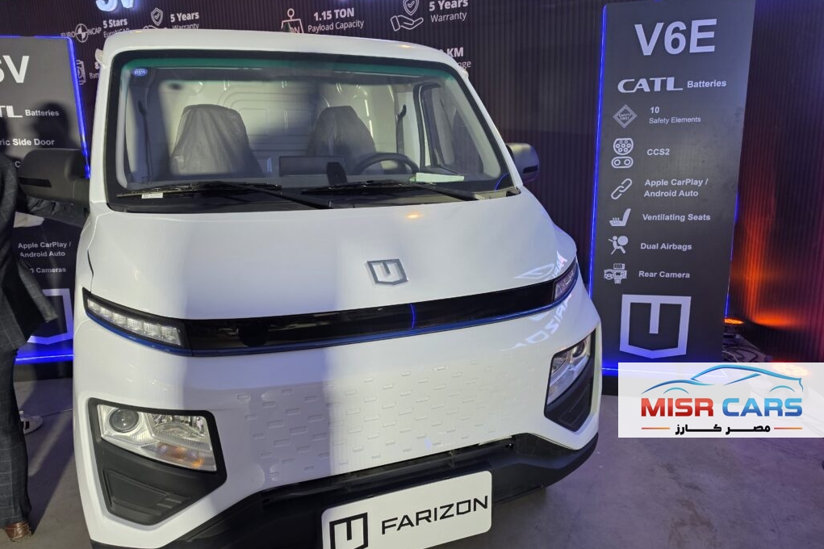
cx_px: 412
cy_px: 275
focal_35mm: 24
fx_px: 549
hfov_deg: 73.8
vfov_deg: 53.1
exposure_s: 1/100
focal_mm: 6.5
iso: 125
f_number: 1.4
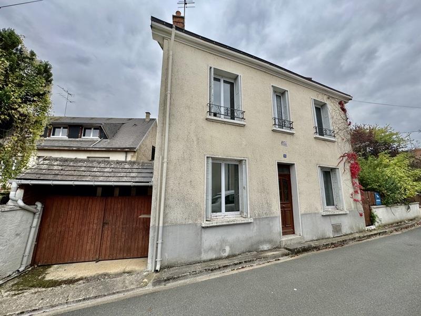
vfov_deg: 85.7
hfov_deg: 102.1
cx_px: 210
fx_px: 170
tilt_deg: +10.9
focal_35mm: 14
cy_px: 158
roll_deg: -0.7
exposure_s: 1/375
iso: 40
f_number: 2.2
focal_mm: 2.22
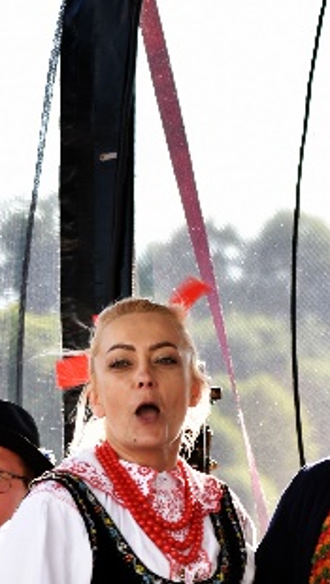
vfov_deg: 5.3
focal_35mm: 405
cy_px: 688
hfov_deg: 3.0
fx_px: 6283
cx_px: 291
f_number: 6.3
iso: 110
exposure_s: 1/60
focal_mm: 100
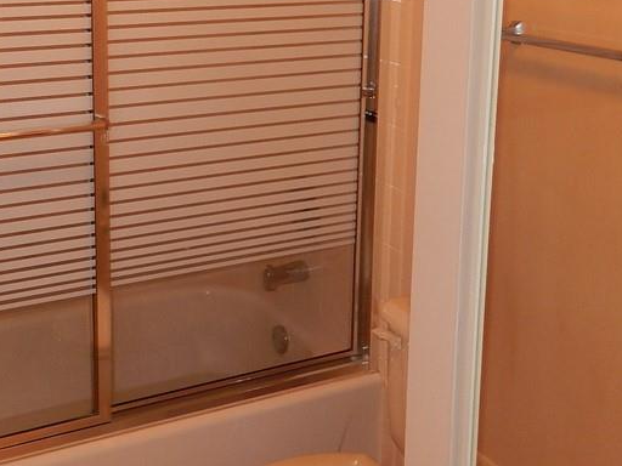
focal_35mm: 50
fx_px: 898
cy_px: 59
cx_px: 207
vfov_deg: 28.2
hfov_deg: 37.8
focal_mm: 4.5
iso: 200
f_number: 3.4
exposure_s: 1/30
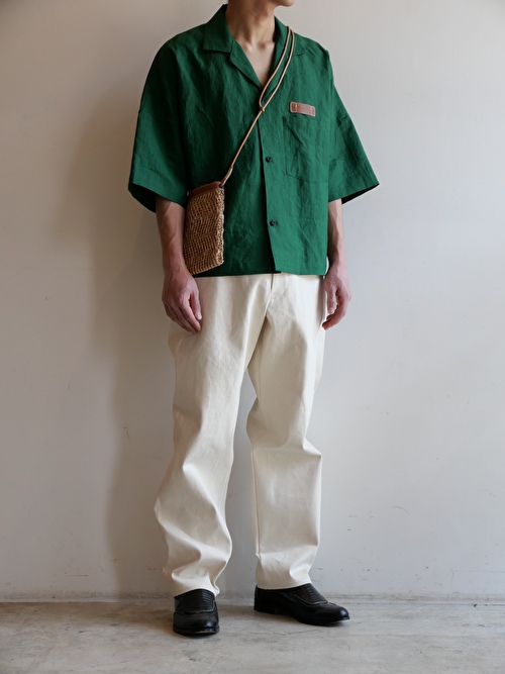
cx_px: 252
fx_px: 1459
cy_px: 337
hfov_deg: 19.6
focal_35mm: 75
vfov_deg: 26.0
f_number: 2.8
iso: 200
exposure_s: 1/160
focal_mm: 34
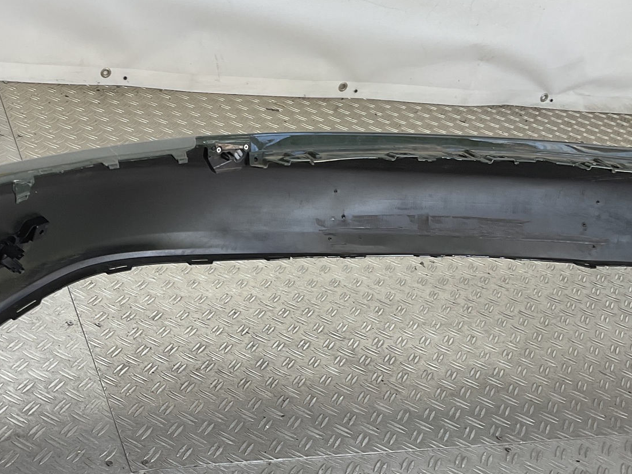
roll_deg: -16.0
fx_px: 968
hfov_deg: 35.5
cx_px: 176
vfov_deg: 27.3
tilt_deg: -34.2
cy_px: 326
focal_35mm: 53
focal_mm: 3
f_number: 1.8
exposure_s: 1/100
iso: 20
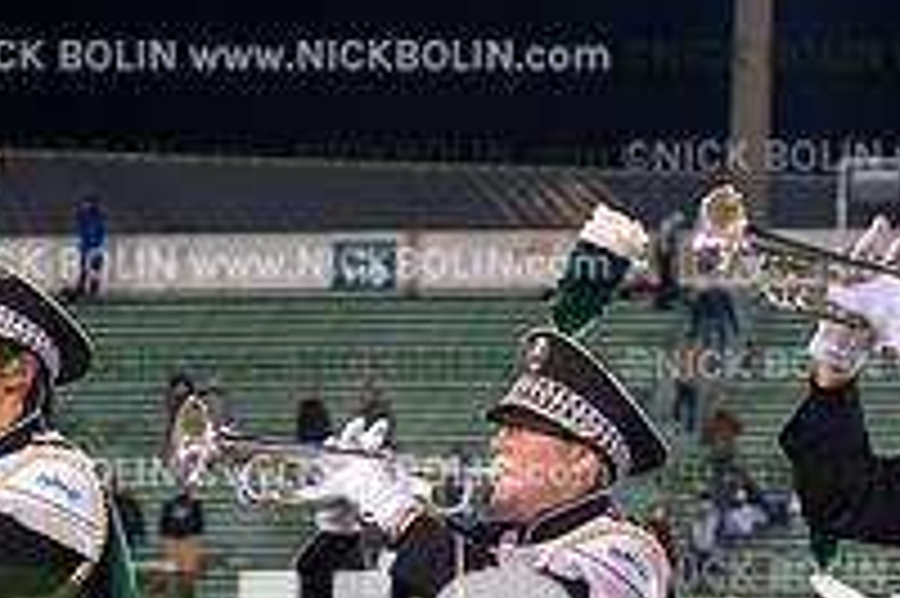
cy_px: 782
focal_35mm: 203
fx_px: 5071
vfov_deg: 6.7
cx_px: 261
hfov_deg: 10.1
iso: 3200
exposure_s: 1/640
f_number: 4
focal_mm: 70
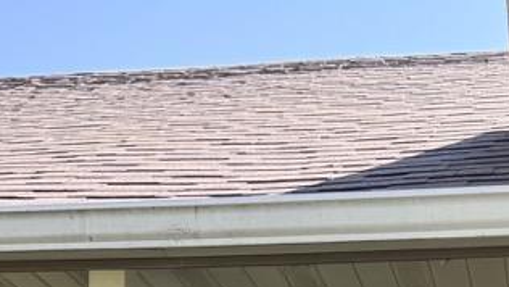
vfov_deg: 9.8
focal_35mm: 106
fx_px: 1431
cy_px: 735
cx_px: 258
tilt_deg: -1.4
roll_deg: -1.7
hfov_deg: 20.2
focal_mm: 6.76
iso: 80
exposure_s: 1/582
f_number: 1.78
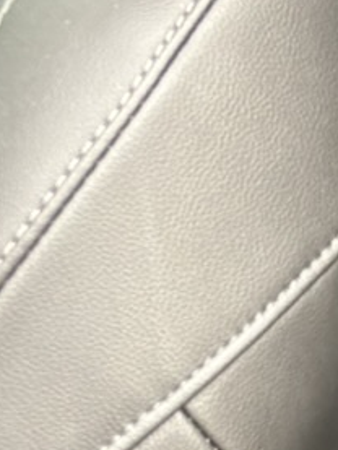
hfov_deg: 6.7
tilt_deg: -20.9
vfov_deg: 10.3
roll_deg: +6.9
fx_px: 2498
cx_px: 1160
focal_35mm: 192
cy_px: 344
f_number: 1.6
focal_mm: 5.96
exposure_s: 1/238
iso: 125
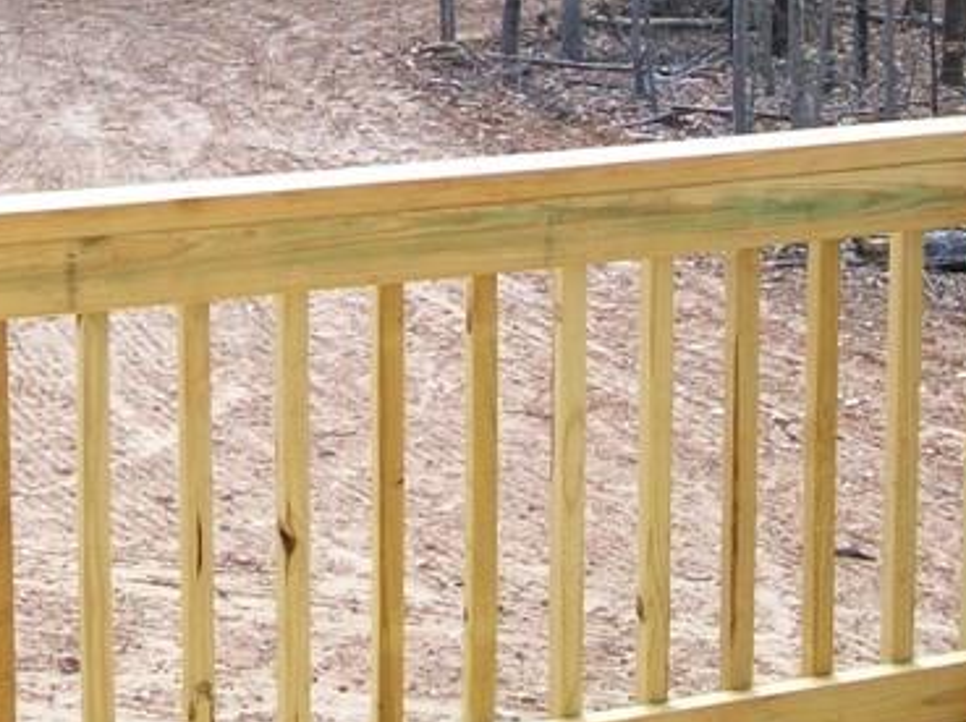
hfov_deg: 19.5
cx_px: 209
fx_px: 2788
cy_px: -105
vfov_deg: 14.4
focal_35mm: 100
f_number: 2.7
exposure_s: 1/100
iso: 64
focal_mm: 6
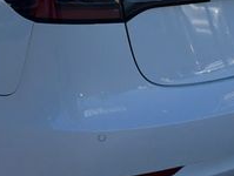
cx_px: 44
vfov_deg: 18.8
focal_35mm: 77
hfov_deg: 24.8
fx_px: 521
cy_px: 7
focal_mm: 6.93
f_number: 1.72
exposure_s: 1/5208
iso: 64
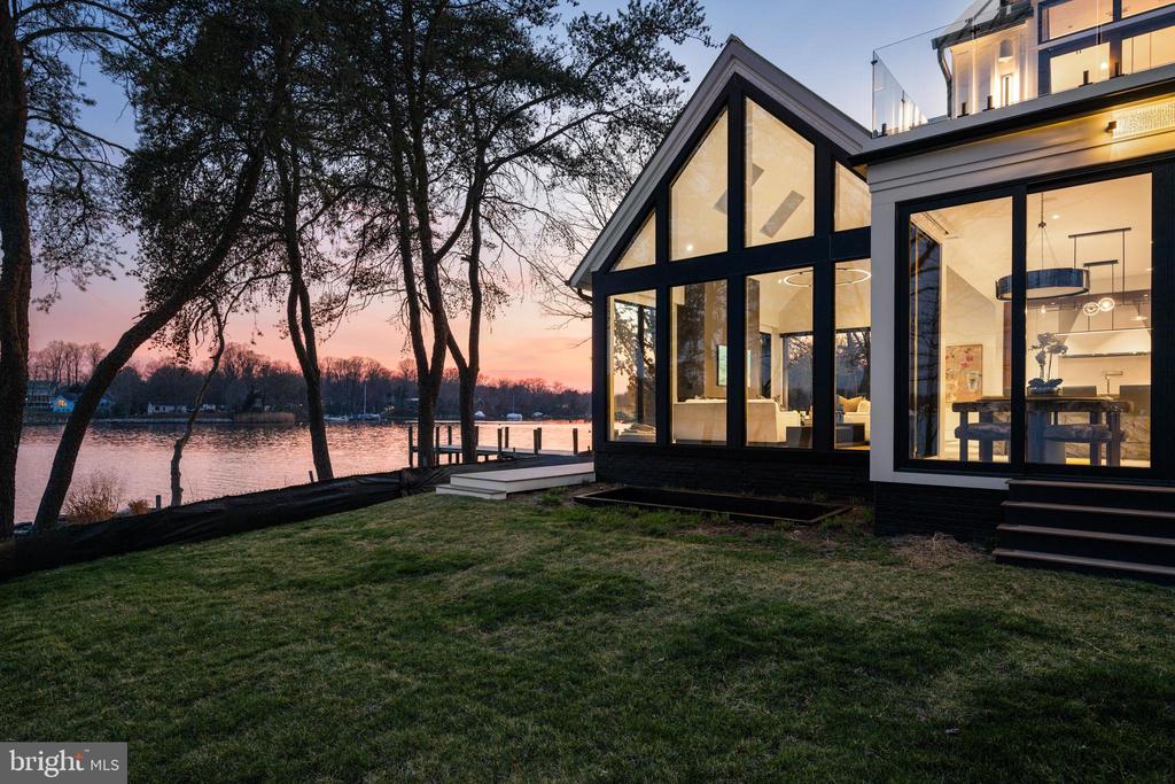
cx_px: 588
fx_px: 604
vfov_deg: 66.0
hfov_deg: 88.4
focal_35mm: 18
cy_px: 392
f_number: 5.6
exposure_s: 1/4
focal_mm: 18.5
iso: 400
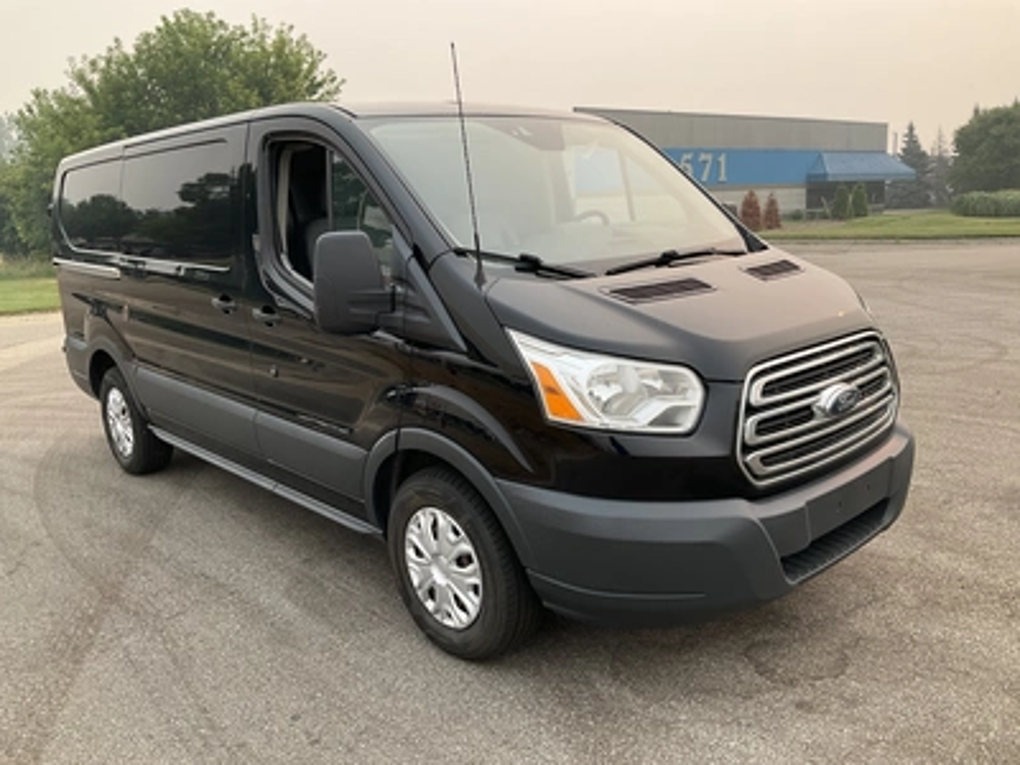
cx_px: 510
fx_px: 855
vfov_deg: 48.2
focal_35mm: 29
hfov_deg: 61.7
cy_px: 382
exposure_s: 1/446
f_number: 1.8
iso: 25
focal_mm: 3
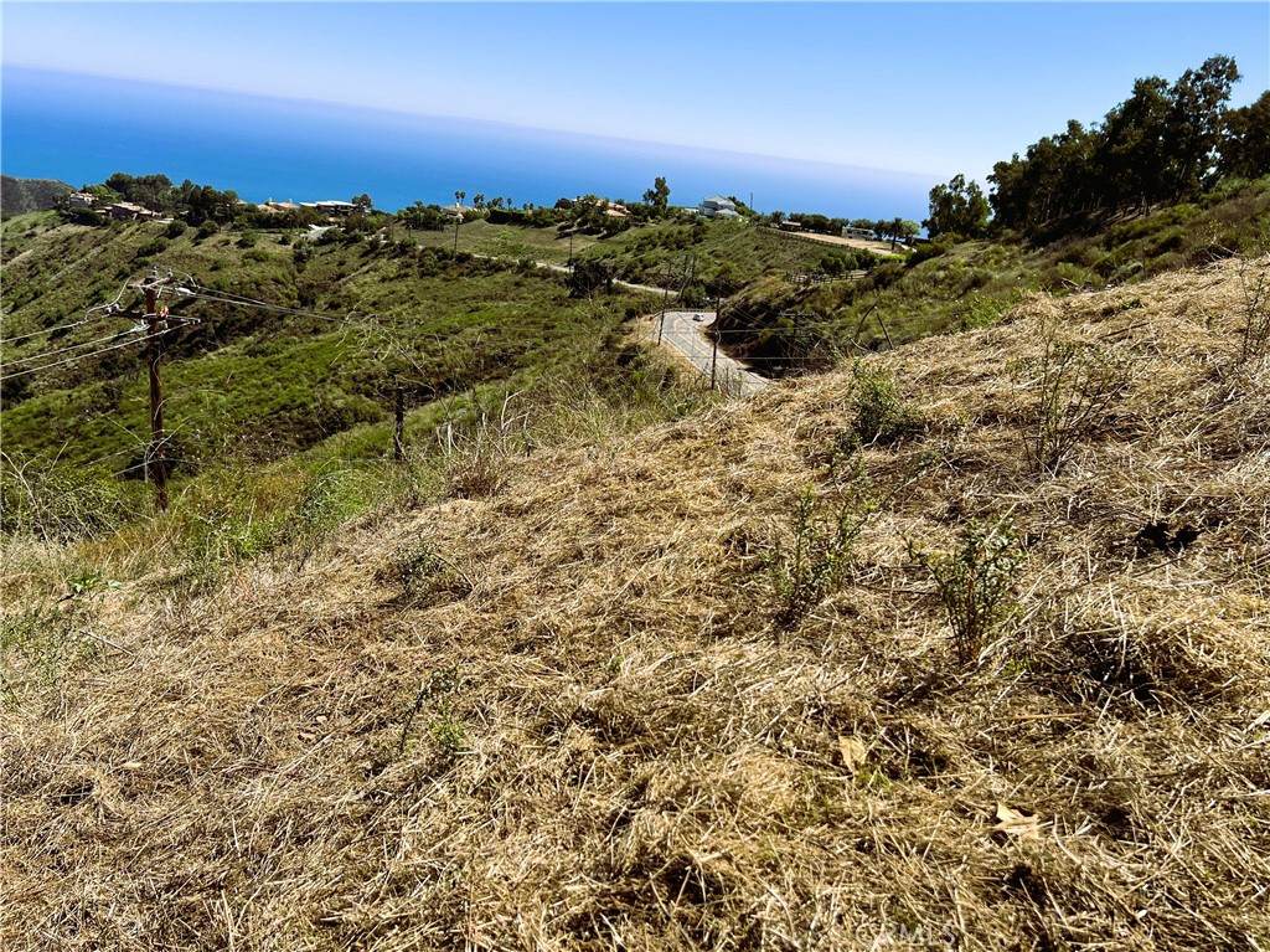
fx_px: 953
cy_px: 476
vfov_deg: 53.0
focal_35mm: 26
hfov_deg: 67.3
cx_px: 635
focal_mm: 5.7
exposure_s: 1/3460
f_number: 1.5
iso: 50
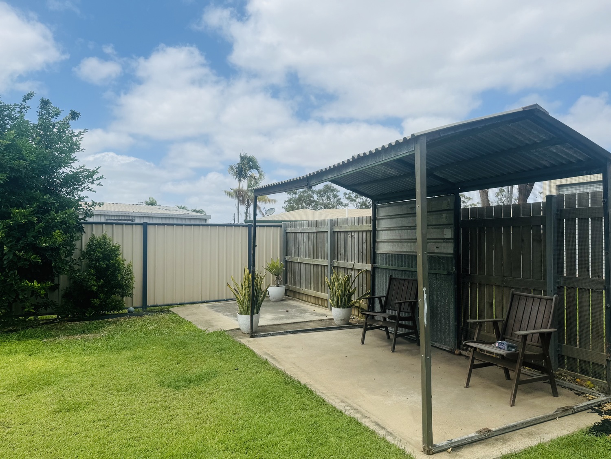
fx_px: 424
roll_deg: -0.3
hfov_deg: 71.6
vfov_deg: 56.8
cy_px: 230
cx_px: 306
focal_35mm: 24
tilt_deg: +1.7
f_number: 1.78
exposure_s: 1/5814
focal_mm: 6.76
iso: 80
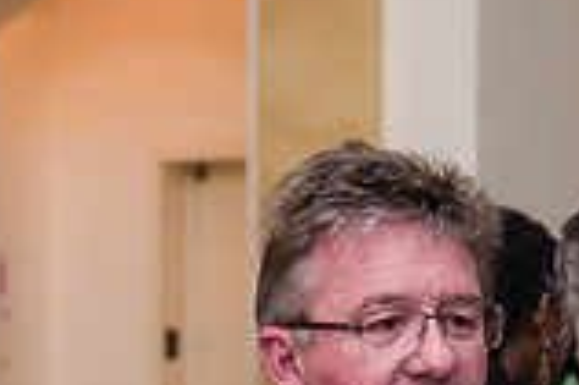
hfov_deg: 15.5
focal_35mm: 132
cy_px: 532
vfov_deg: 10.1
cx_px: 312
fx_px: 2121
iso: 1600
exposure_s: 1/200
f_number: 3.2
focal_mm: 36
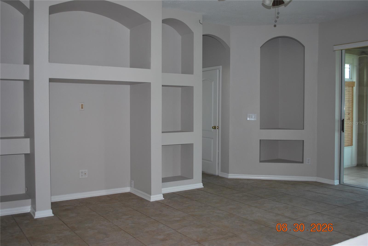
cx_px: 184
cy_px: 123
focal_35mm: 36
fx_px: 368
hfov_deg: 53.1
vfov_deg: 36.9
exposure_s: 1/60
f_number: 4.2
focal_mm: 24
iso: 200
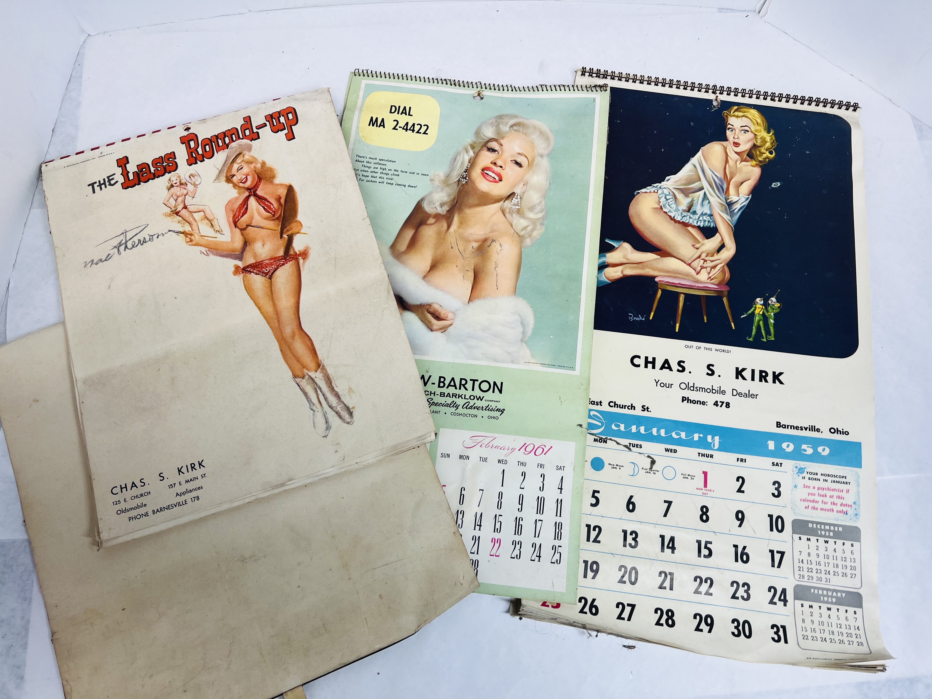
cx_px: 466
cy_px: 350
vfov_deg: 53.1
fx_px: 700
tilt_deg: -74.0
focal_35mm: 26
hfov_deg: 67.3
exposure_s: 1/323
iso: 50
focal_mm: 5.7
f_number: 1.5
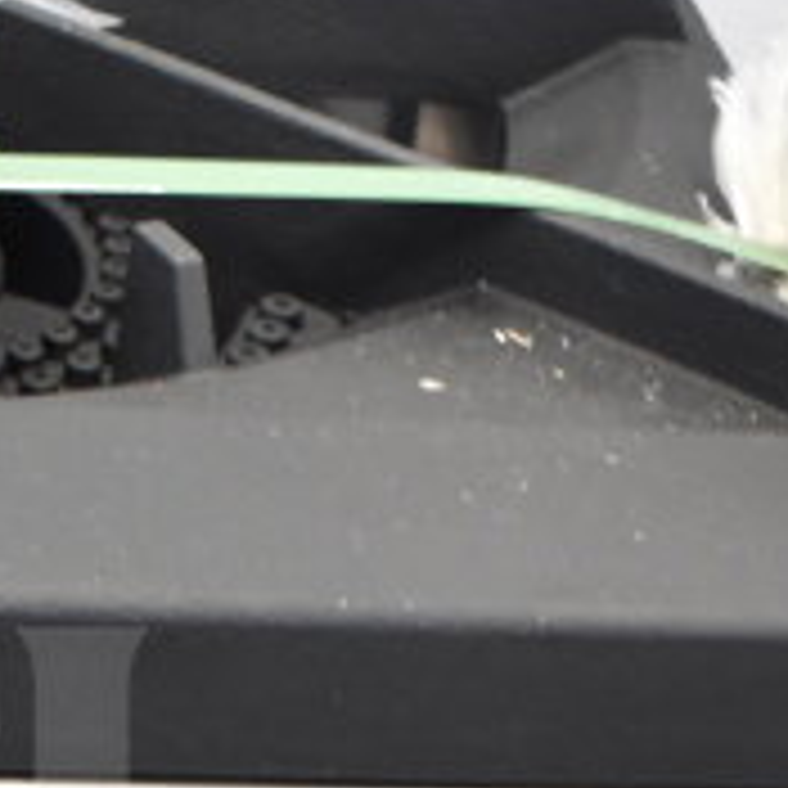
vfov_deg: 12.8
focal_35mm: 133
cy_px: 984
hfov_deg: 12.7
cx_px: -261
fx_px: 3425
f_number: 3.8
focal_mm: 20
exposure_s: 1/30
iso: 800
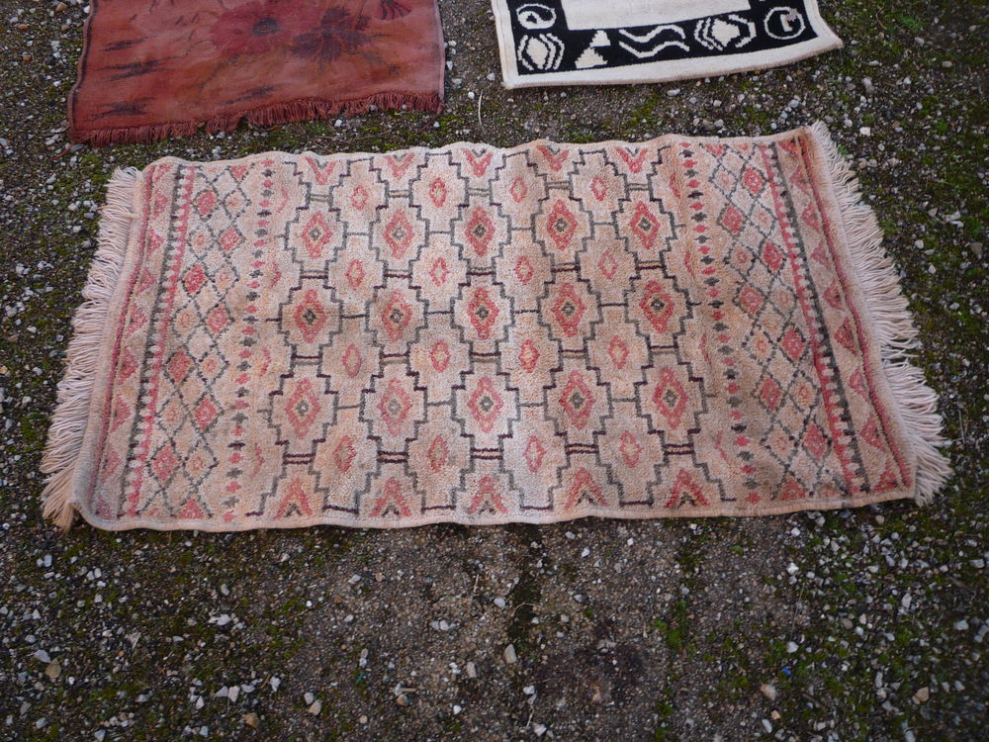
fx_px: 857
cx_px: 494
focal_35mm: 30
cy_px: 371
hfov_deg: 60.0
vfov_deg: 46.8
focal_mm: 5.2
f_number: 3.3
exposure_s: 1/30
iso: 100
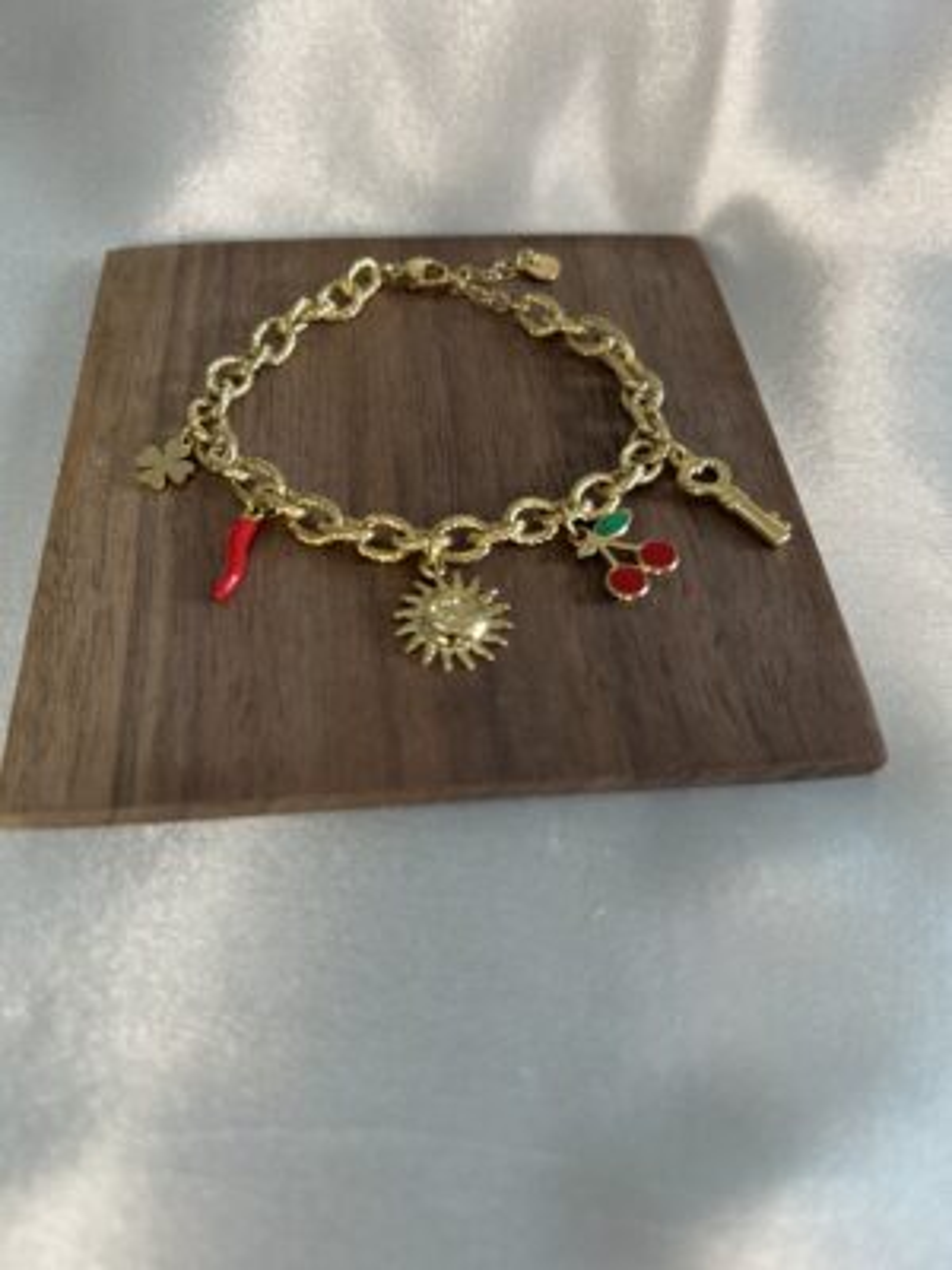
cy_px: 635
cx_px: 476
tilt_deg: -58.2
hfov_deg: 53.1
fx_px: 953
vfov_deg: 67.3
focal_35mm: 26
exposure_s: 1/50
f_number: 1.5
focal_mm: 5.7
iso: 64
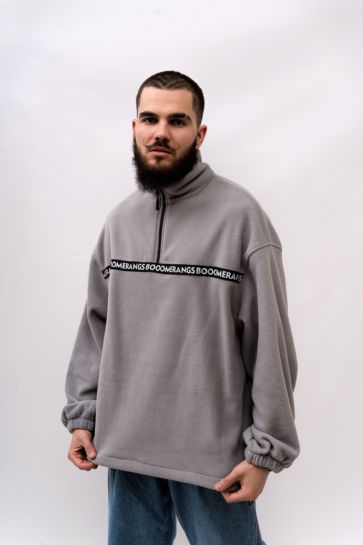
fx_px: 726
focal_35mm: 48
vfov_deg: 41.1
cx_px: 182
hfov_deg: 28.1
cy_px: 272
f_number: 8
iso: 100
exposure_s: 1/200
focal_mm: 48
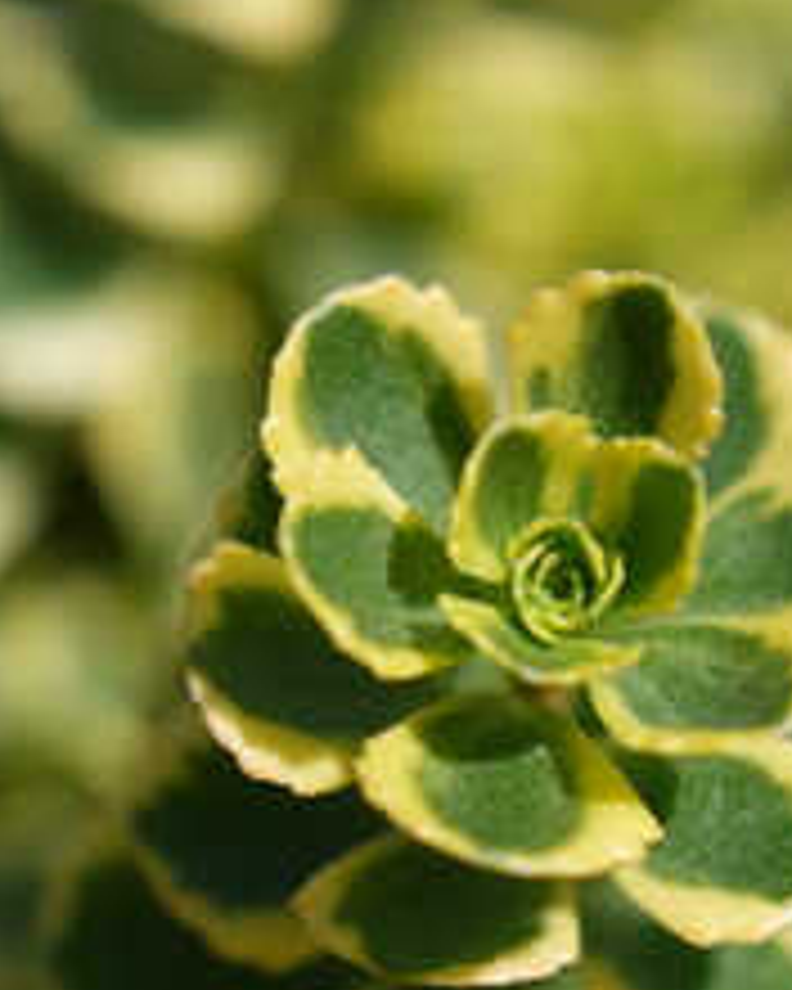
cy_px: 702
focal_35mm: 142
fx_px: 4161
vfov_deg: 13.5
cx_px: 556
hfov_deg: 10.9
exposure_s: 1/900
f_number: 4
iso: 80
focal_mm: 55
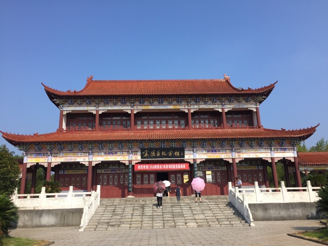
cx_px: 164
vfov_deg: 48.2
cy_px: 123
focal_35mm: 29
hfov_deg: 61.7
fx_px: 275
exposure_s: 1/2083
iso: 32
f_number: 2.2
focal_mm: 4.15
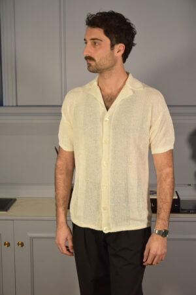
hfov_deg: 20.2
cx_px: 98
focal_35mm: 68
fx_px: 551
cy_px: 148
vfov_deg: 29.9
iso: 900
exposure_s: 1/125
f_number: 4.8
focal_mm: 45
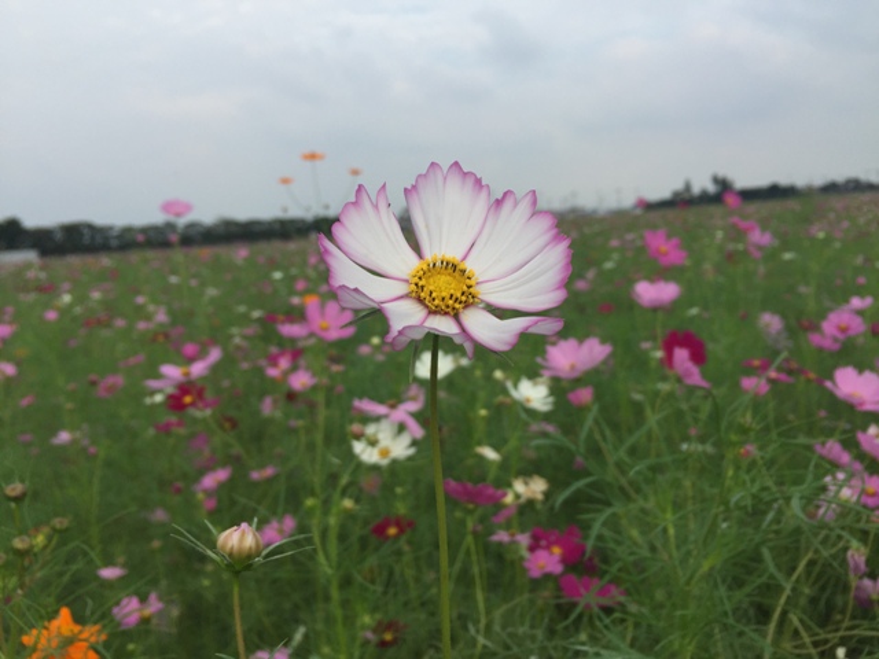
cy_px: 330
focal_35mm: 29
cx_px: 440
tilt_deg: -6.0
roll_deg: +3.3
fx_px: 736
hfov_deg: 61.7
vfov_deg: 48.2
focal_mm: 4.15
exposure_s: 1/1412
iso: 32
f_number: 2.2
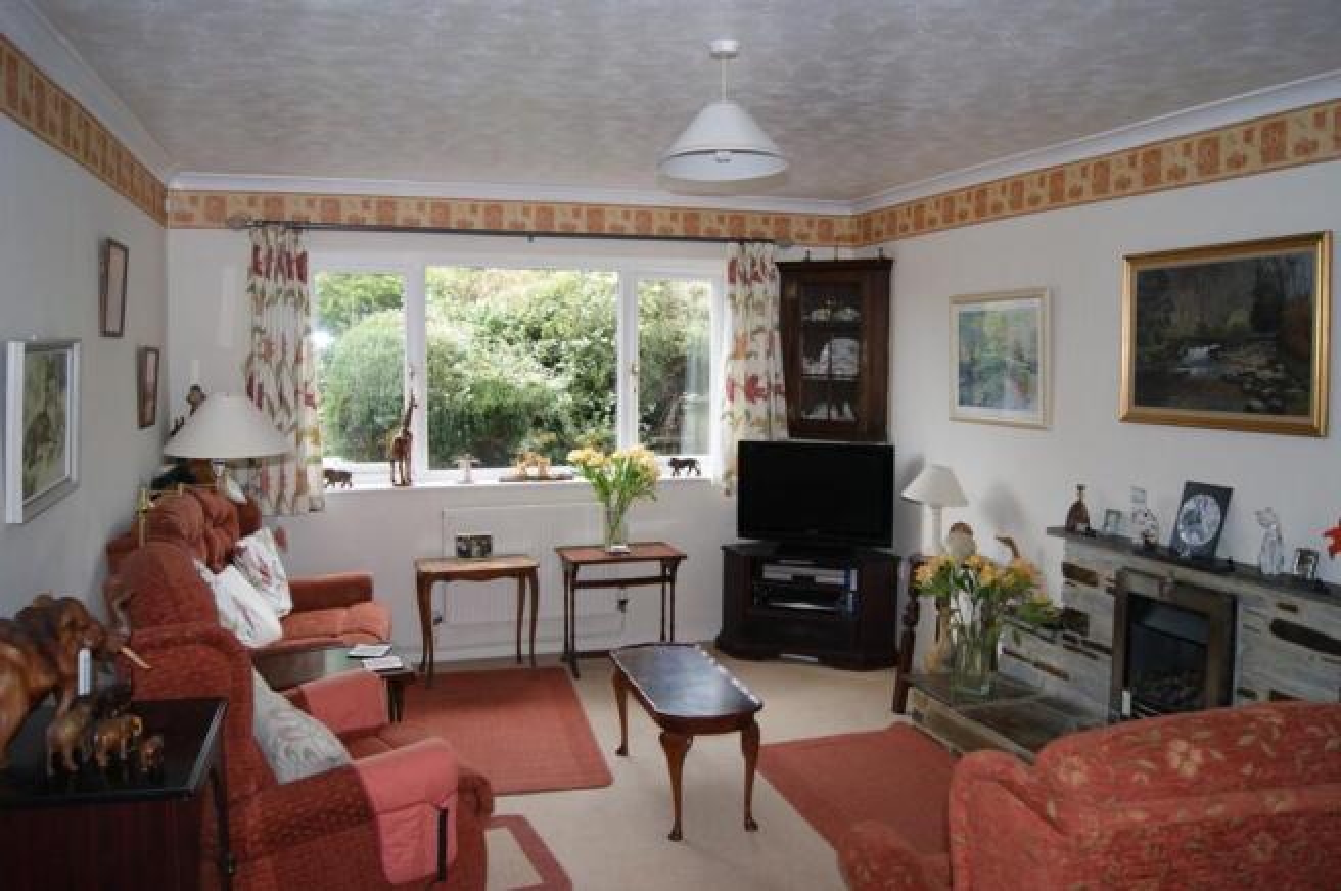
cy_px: 446
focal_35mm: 27
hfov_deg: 67.4
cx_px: 670
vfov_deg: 47.8
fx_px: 1005
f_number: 5.6
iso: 400
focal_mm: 18
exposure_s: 1/60
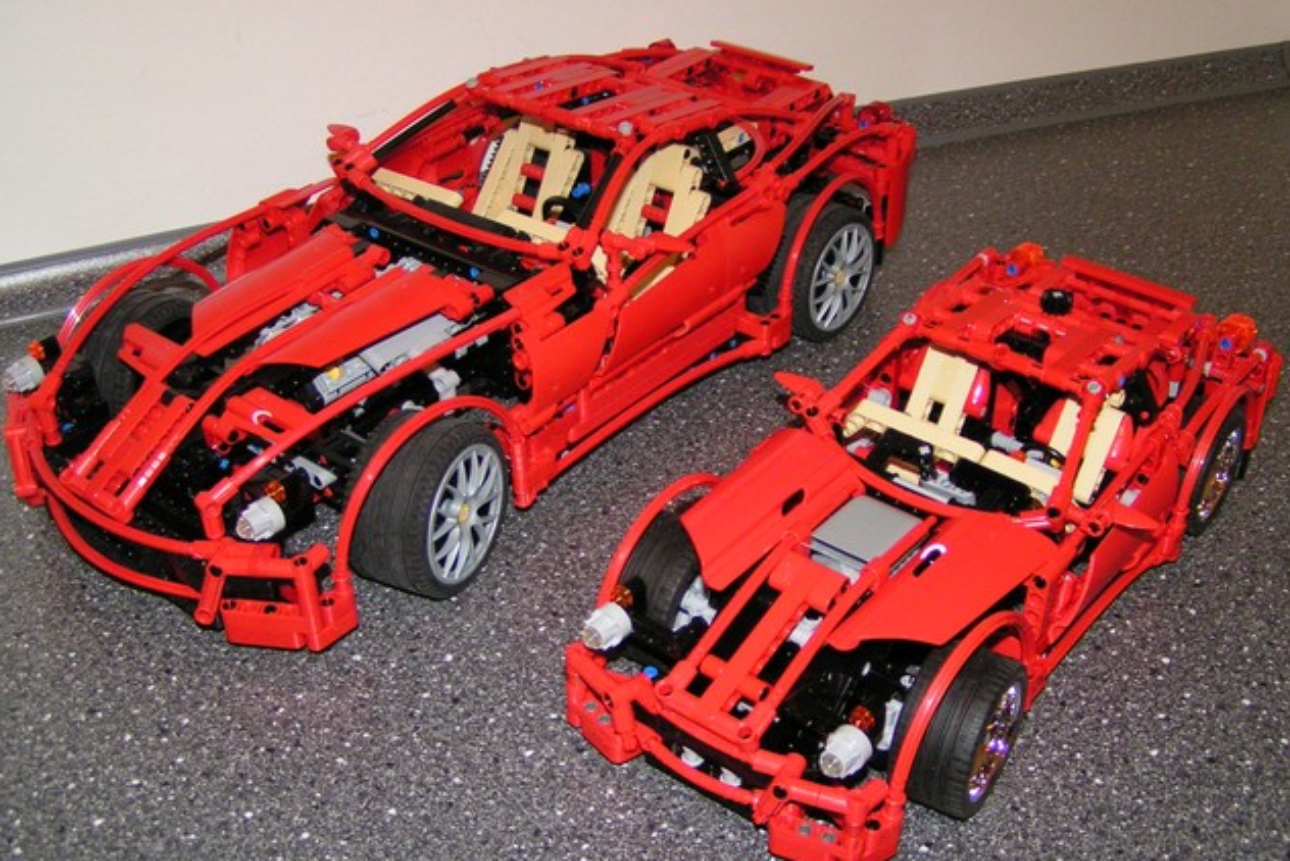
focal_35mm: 40
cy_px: 437
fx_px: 1434
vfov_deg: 33.4
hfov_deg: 48.4
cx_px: 643
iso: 200
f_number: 2.8
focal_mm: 5.8
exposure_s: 1/40
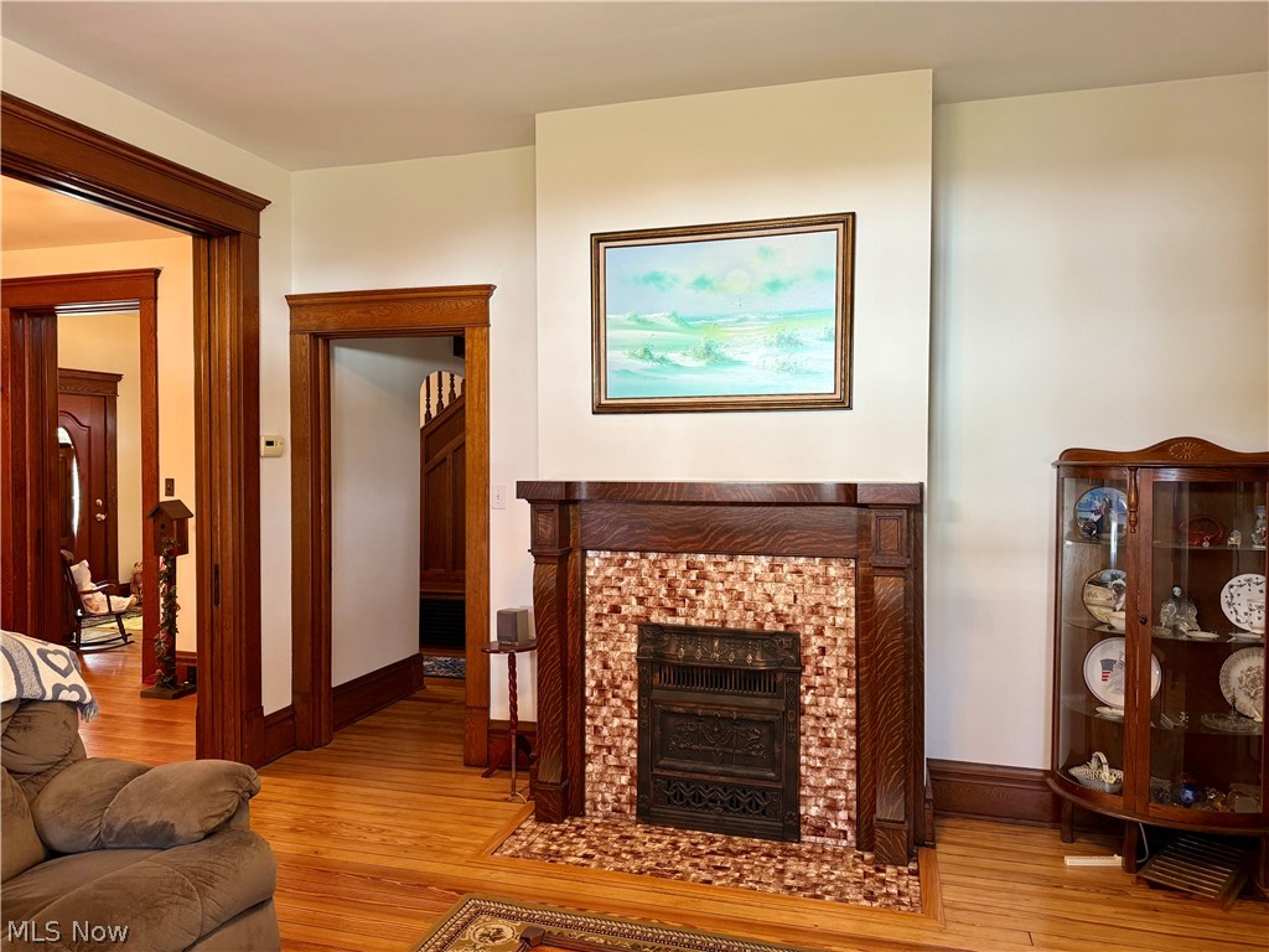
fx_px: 880
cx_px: 634
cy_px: 476
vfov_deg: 56.8
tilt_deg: -0.7
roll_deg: -0.4
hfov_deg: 71.6
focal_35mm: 24
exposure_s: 1/60
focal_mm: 6.76
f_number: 1.78
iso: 160
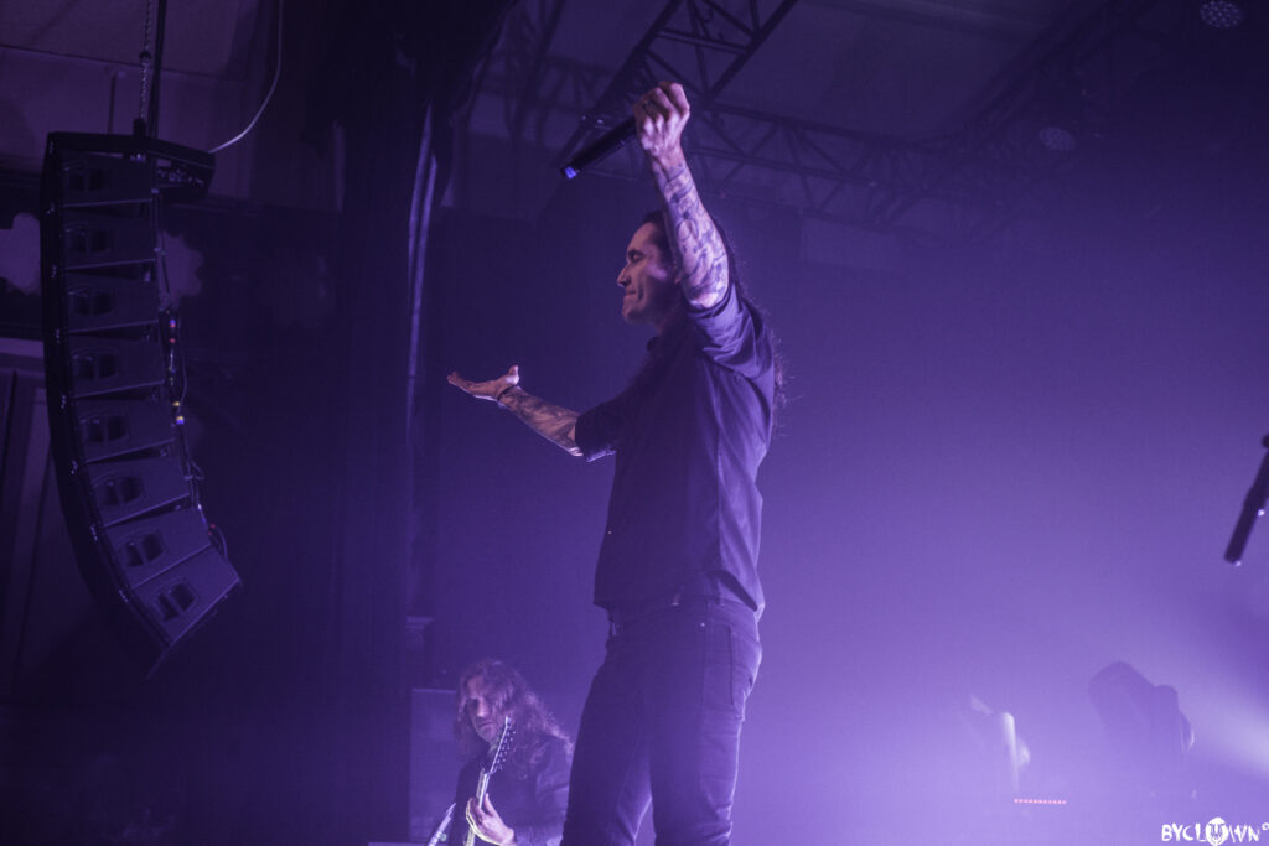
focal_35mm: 50
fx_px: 1763
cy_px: 423
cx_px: 634
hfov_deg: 39.6
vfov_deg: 27.0
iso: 640
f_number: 4
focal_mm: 50
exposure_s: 1/160
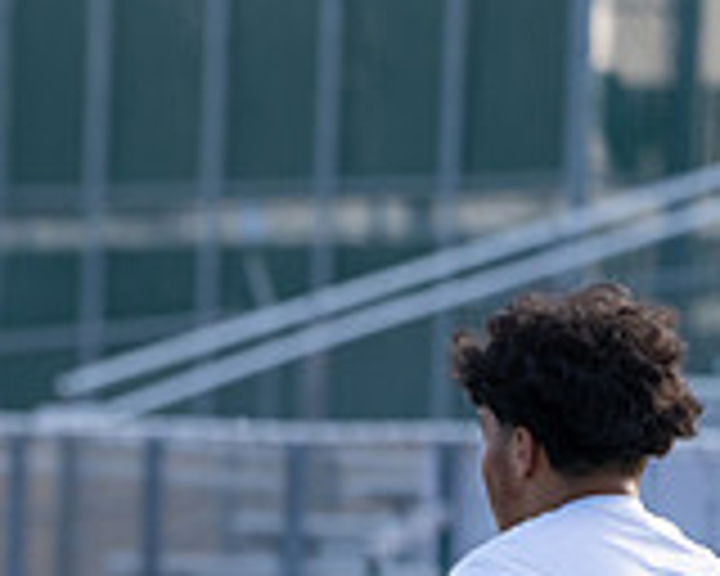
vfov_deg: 1.8
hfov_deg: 2.2
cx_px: -432
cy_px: 853
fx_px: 18326
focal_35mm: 860
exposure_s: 1/1250
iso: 640
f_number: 5.6
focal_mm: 253
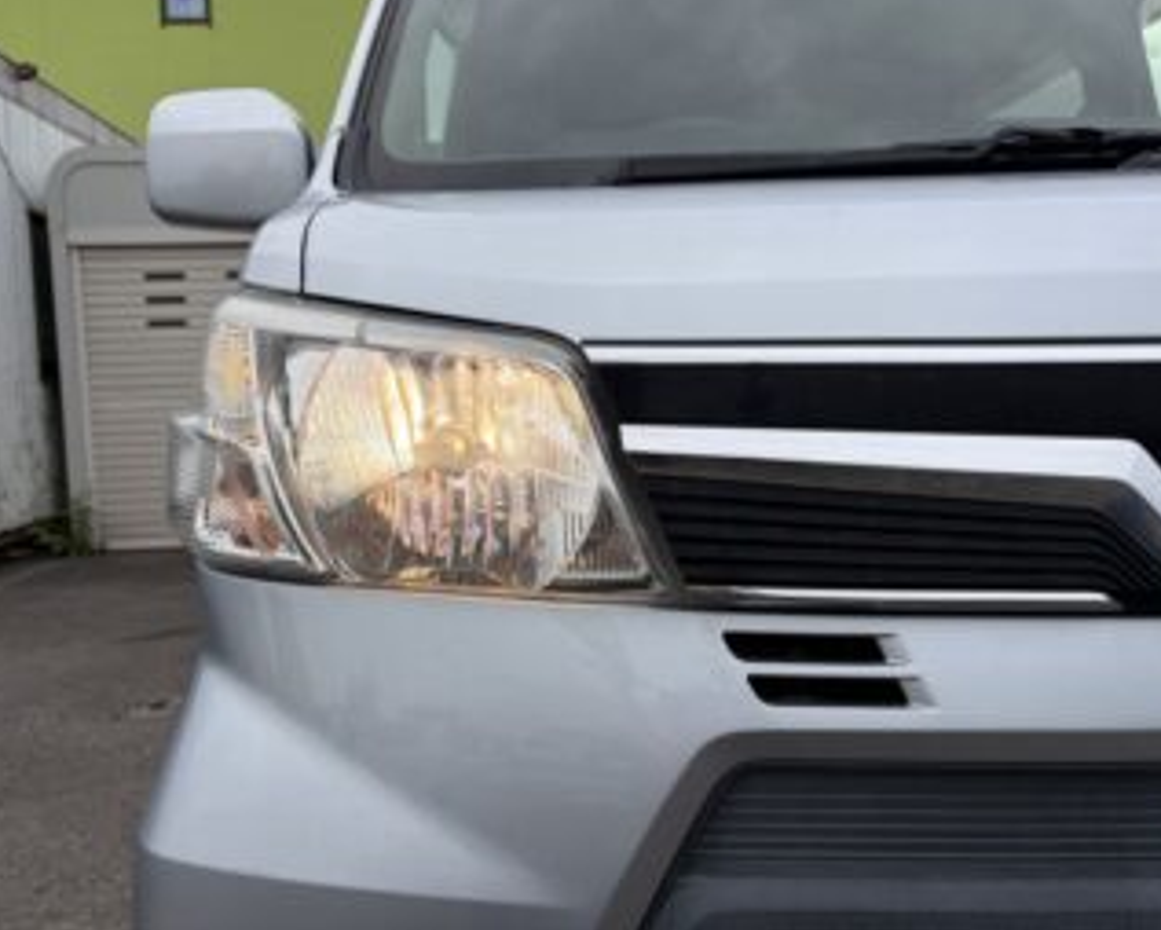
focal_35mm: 28
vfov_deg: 51.6
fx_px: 963
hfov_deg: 62.2
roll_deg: +2.5
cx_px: 557
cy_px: 452
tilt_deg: -1.3
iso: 50
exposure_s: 1/1001
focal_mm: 5.96
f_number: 1.6
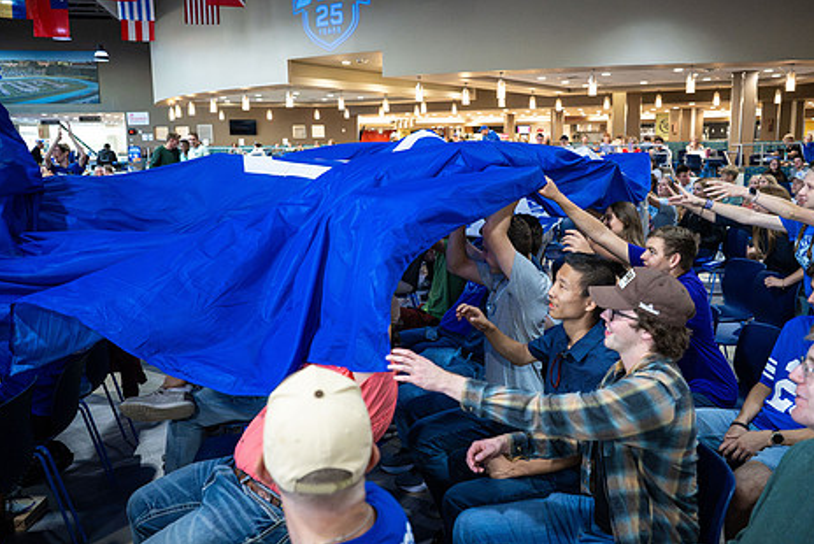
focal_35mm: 30
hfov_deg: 61.8
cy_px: 240
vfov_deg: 43.6
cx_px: 433
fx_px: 679
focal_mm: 24
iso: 5000
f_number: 2.8
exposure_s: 1/640
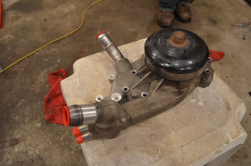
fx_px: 188
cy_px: 83
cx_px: 126
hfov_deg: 67.5
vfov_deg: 47.7
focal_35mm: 27
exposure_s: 1/30
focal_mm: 18
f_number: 3.5
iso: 1800
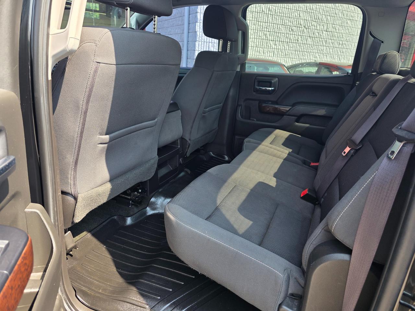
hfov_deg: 73.9
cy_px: 156
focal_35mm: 23
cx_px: 208
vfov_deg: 58.9
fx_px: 276
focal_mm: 6.3
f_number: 1.7
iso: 40
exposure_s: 1/180
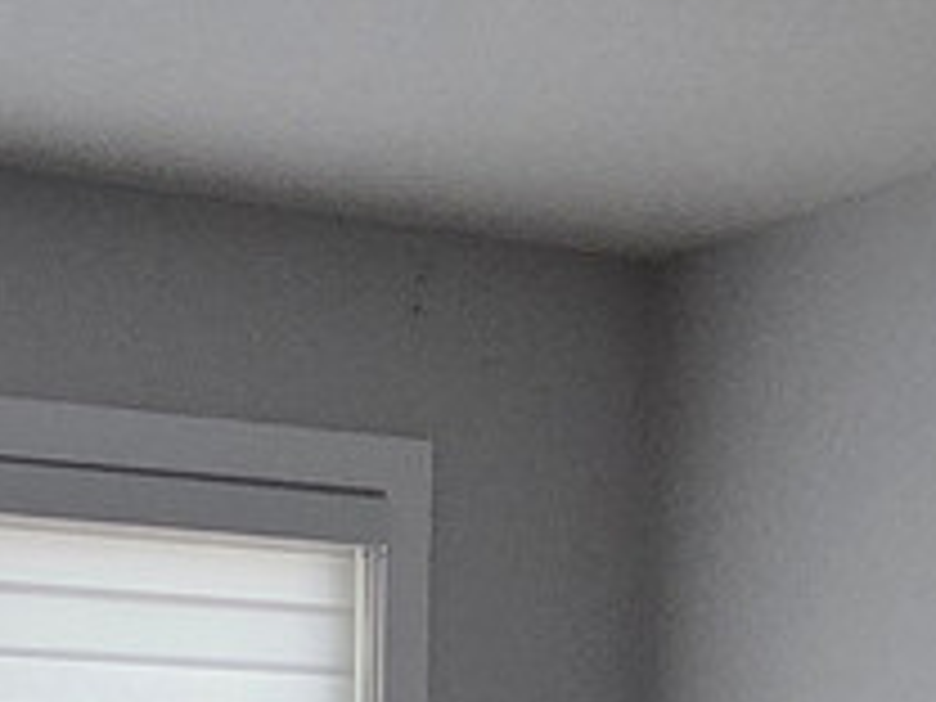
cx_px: 356
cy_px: 1318
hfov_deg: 20.4
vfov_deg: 13.6
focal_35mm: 96
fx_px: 2596
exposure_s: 1/100
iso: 400
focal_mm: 2.2
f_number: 2.2
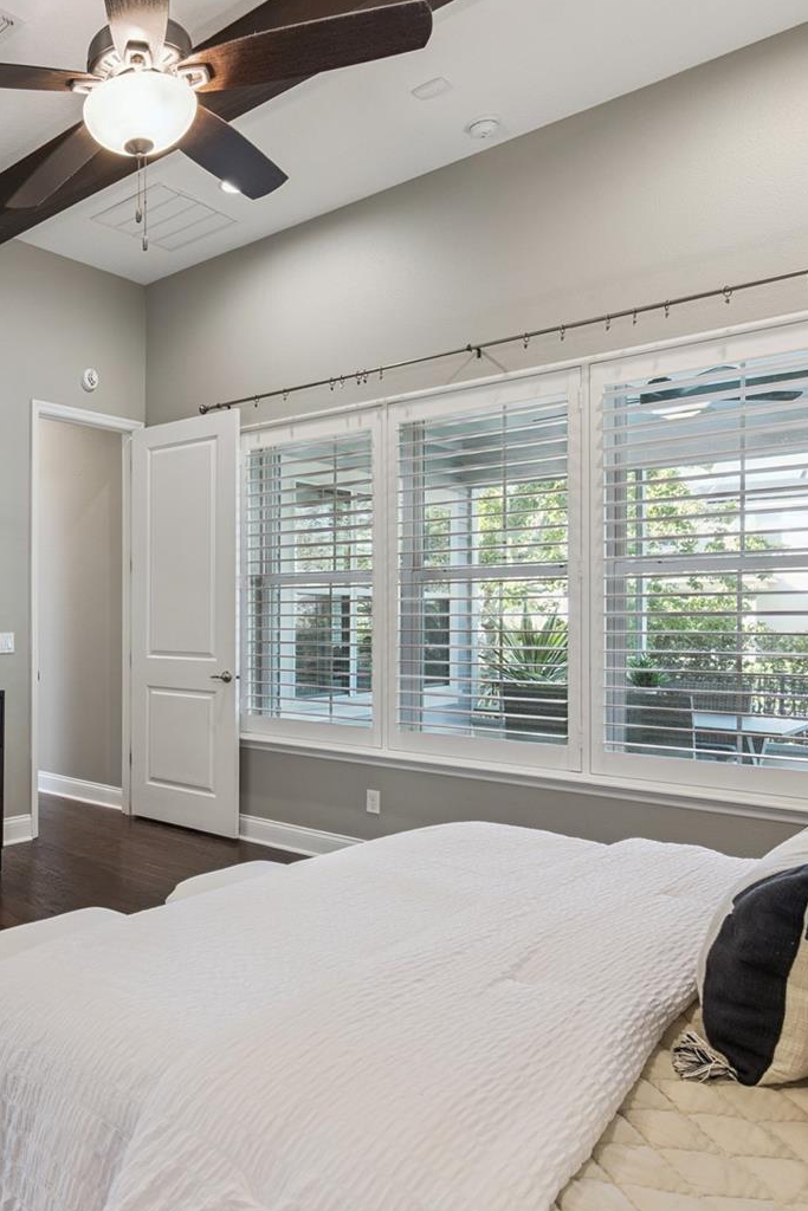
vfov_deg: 71.5
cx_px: 35
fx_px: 841
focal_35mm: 25
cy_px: 617
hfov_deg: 45.0
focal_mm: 16
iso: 800
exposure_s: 1/13
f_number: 10
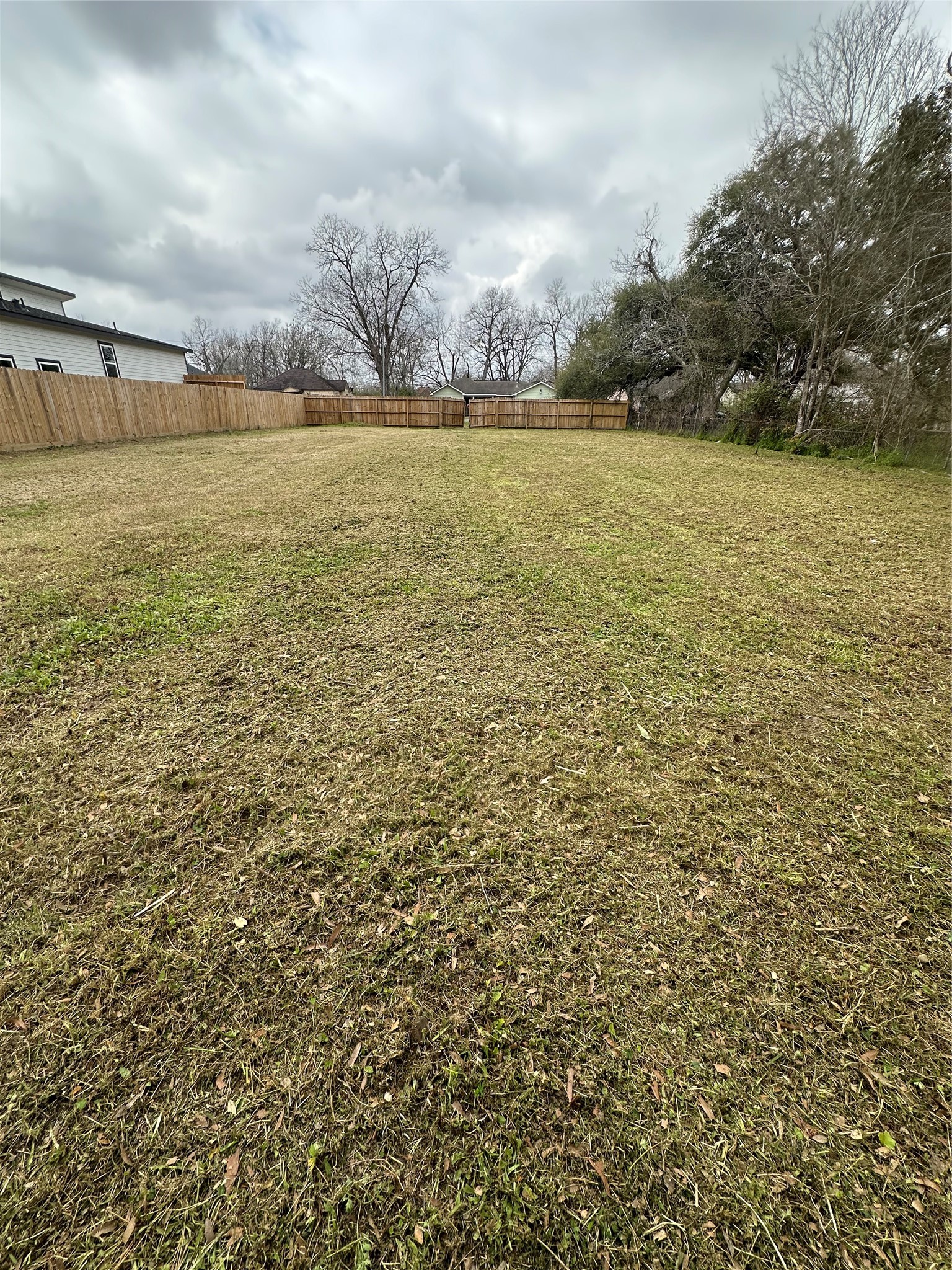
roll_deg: -1.3
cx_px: 476
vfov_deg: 102.1
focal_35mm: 14
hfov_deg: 85.7
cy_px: 635
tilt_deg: -23.6
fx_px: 513
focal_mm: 2.22
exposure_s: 1/612
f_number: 2.2
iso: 40
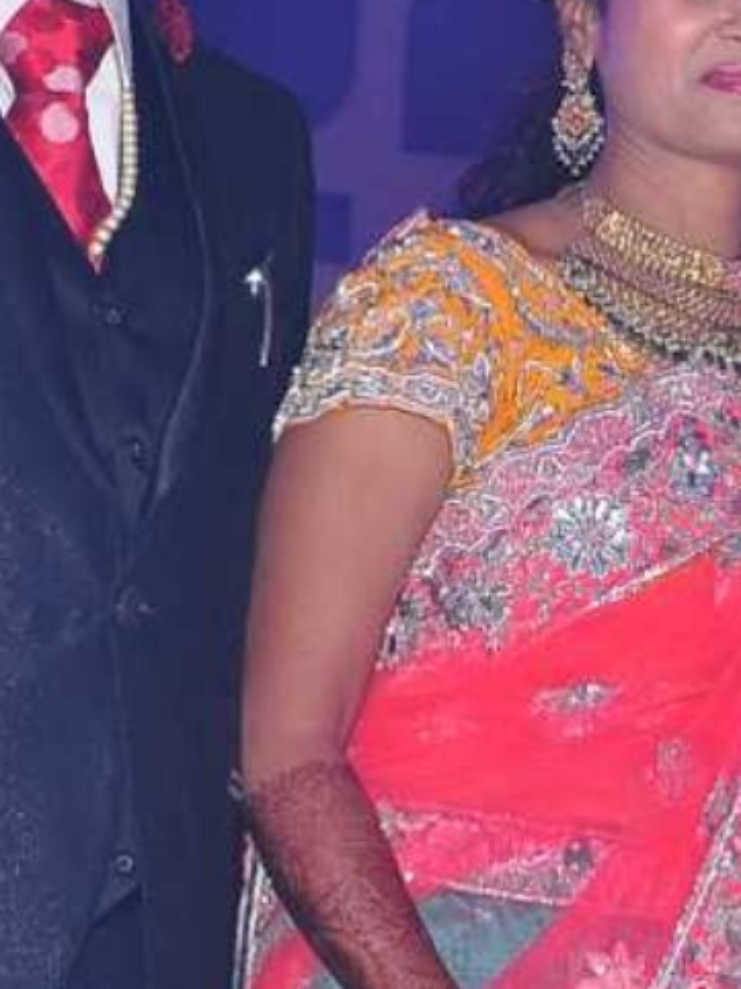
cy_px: 800
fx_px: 6749
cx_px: 1734
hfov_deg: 6.0
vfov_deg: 8.4
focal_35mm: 236
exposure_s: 1/125
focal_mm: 35
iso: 400
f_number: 7.1
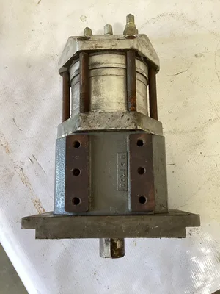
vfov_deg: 58.4
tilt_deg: -81.5
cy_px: 147
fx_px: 263
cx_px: 110
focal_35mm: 31
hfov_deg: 45.4
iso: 100
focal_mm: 3.3
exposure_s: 1/50
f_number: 2.4
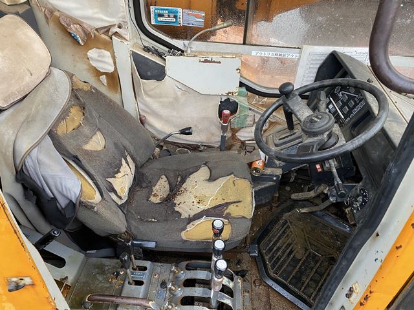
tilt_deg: -39.2
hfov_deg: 67.3
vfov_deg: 53.1
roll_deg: -2.1
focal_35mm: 26
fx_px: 311
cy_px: 155
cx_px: 207
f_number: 1.8
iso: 160
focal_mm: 4.25
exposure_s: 1/60
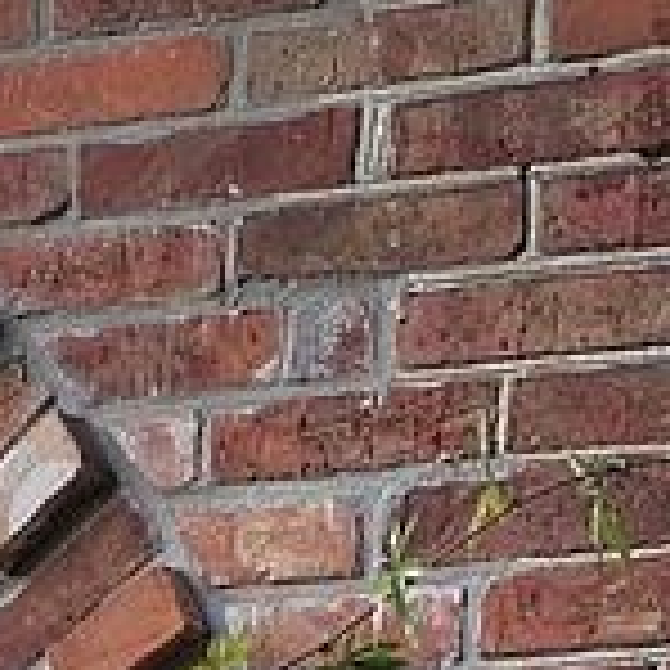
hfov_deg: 5.7
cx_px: -400
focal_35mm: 303
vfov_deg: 5.6
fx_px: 6635
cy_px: 1619
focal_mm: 4.75
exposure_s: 1/297
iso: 100
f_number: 1.8
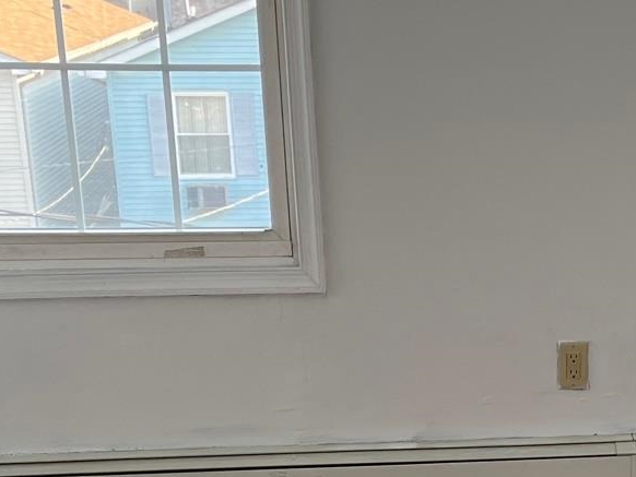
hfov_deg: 21.1
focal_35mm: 90
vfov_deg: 16.0
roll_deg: -0.2
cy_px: 528
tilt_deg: -20.1
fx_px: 1654
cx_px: 626
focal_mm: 5.1
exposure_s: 1/121
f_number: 1.6
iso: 80
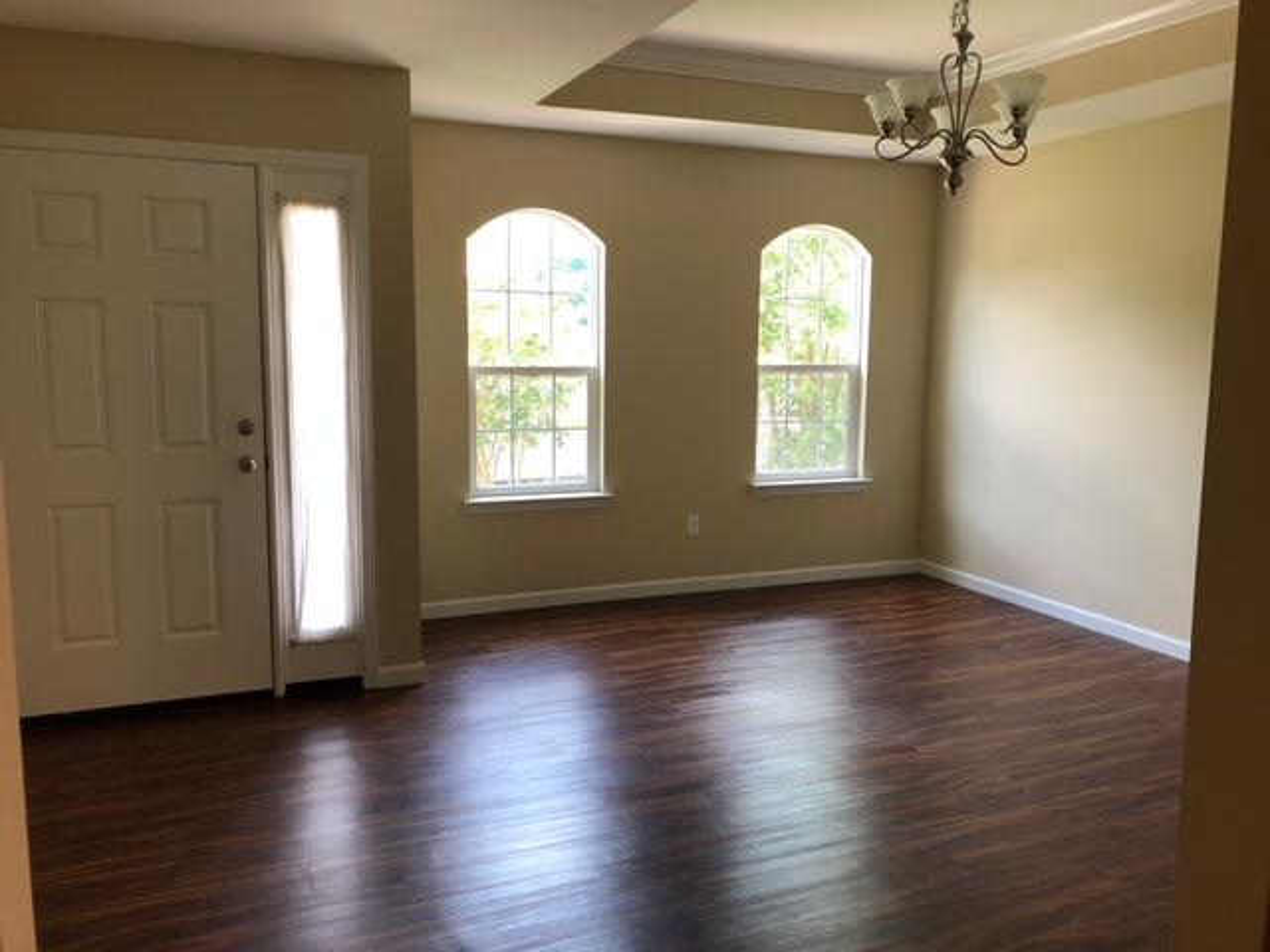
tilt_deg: -7.0
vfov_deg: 49.7
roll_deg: +0.0
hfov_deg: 63.4
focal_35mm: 28
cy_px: 476
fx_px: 1027
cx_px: 635
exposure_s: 1/30
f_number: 1.8
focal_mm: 3.99
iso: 25
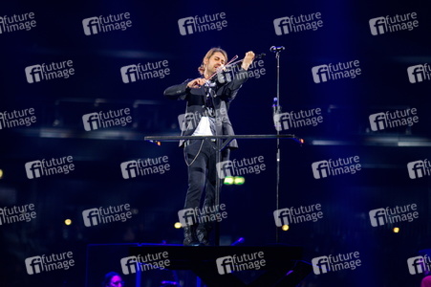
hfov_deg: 14.2
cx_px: 216
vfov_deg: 9.4
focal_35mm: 145
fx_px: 1735
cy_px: 144
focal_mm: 145
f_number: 2.8
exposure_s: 1/160
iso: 1600
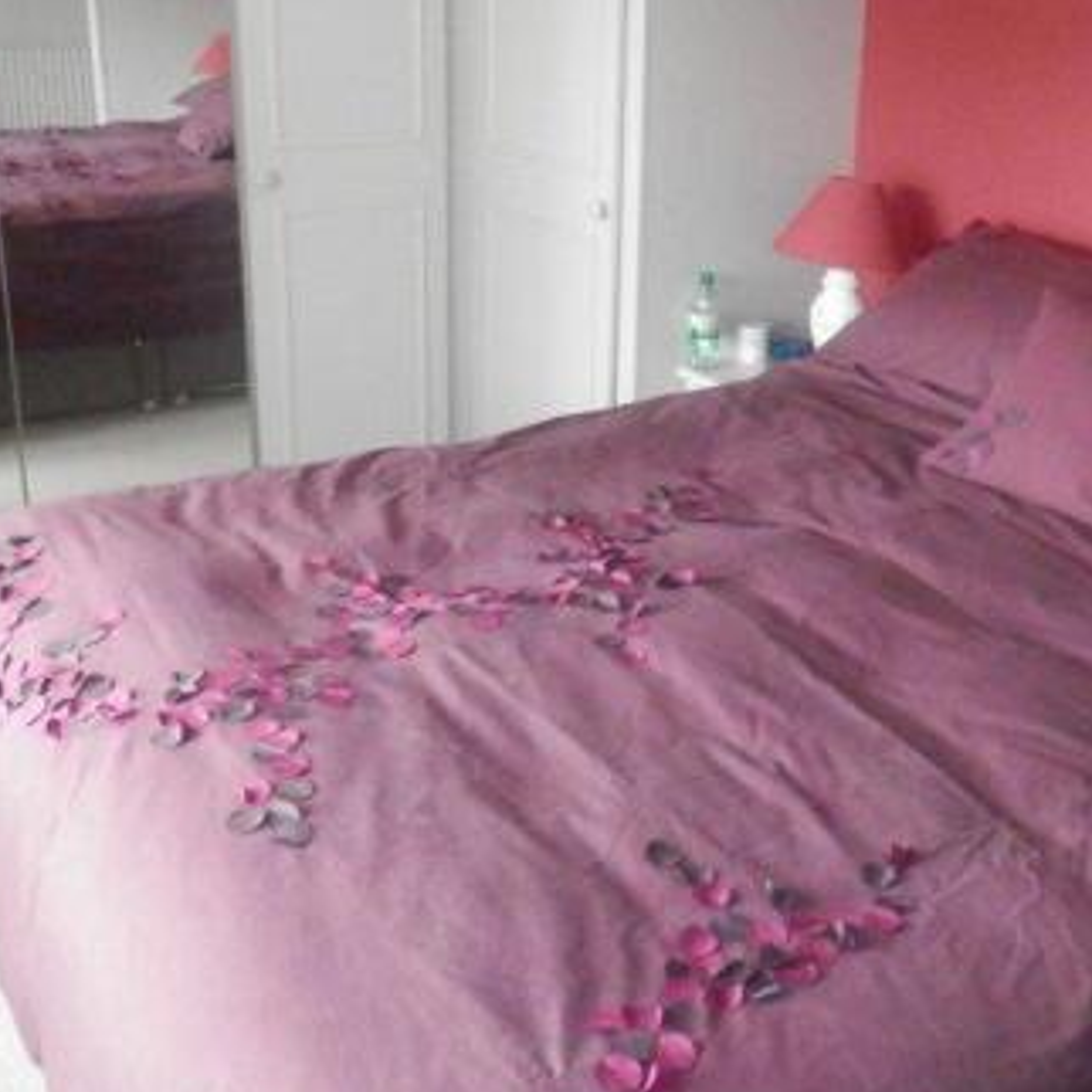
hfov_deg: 41.6
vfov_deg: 41.6
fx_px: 1428
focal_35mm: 40
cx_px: 677
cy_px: 409
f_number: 3
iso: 800
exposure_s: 1/60
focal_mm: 4.5
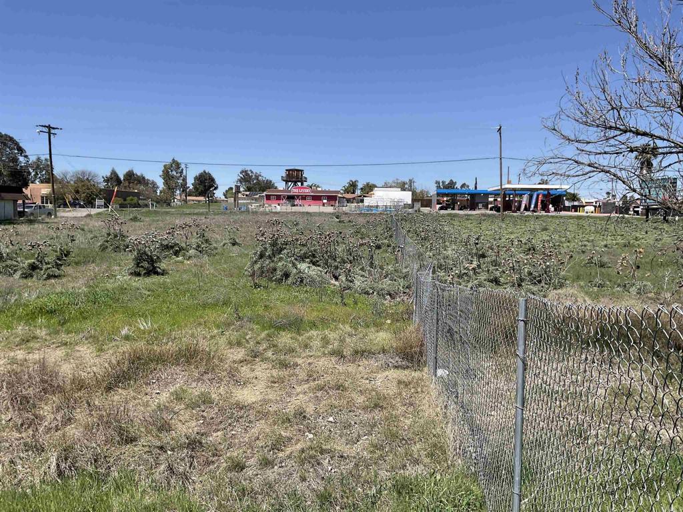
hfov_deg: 61.7
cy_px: 256
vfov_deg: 48.2
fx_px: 572
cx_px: 342
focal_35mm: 29
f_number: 1.8
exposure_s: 1/2227
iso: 20
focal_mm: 3
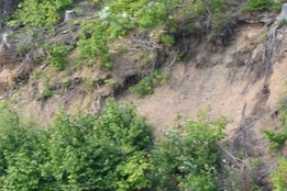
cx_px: -654
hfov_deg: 6.2
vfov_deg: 4.6
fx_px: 2384
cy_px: 288
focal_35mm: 299
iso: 360
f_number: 8
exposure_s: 1/250
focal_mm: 26
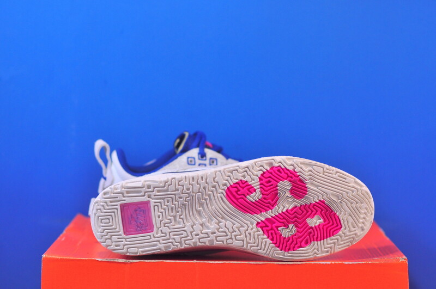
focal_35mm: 75
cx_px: 218
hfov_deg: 27.0
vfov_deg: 18.1
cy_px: 144
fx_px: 907
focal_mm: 50
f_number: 2.5
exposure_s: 1/320
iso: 250
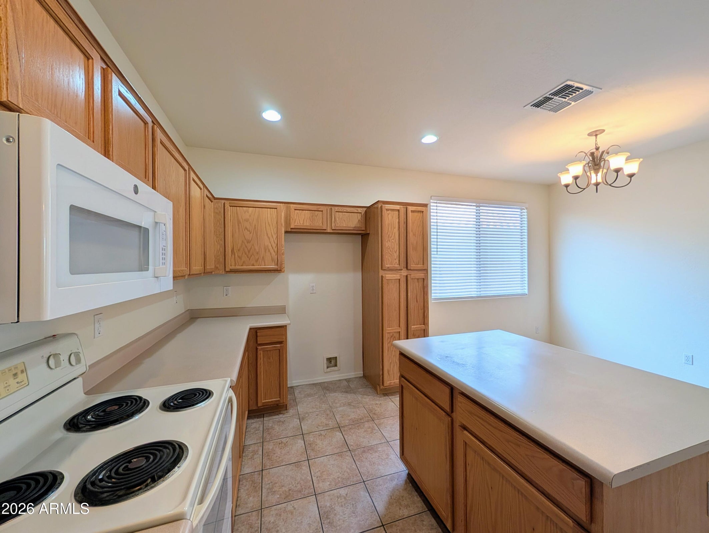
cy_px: 266
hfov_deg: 110.5
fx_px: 246
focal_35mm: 12
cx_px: 354
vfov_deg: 94.6
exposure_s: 1/120
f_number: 1.7
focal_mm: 2.02
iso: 62
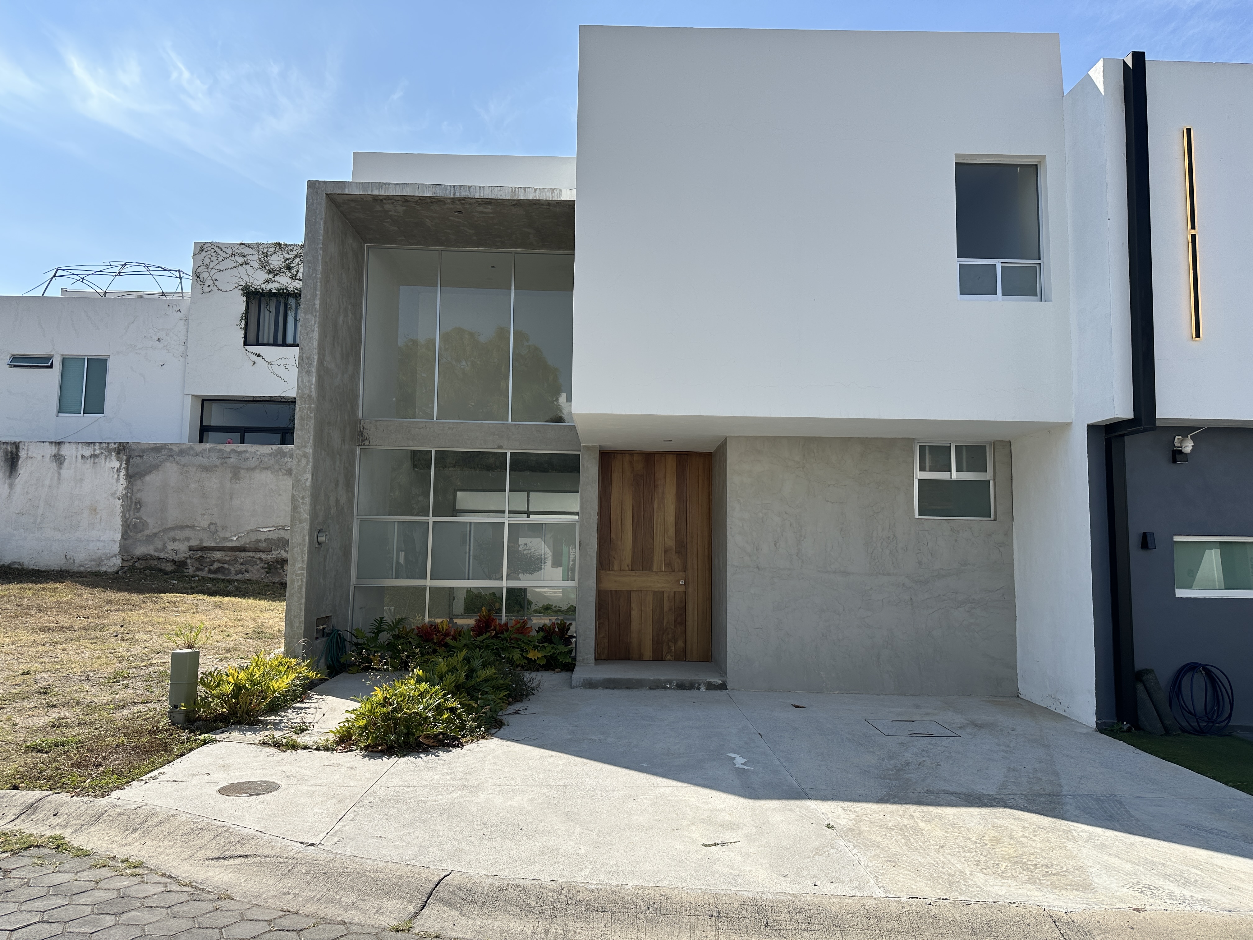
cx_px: 626
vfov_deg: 56.8
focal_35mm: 24
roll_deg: -1.1
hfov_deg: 71.6
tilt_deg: +5.6
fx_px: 869
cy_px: 470
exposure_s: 1/4762
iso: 80
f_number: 1.78
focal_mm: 6.86
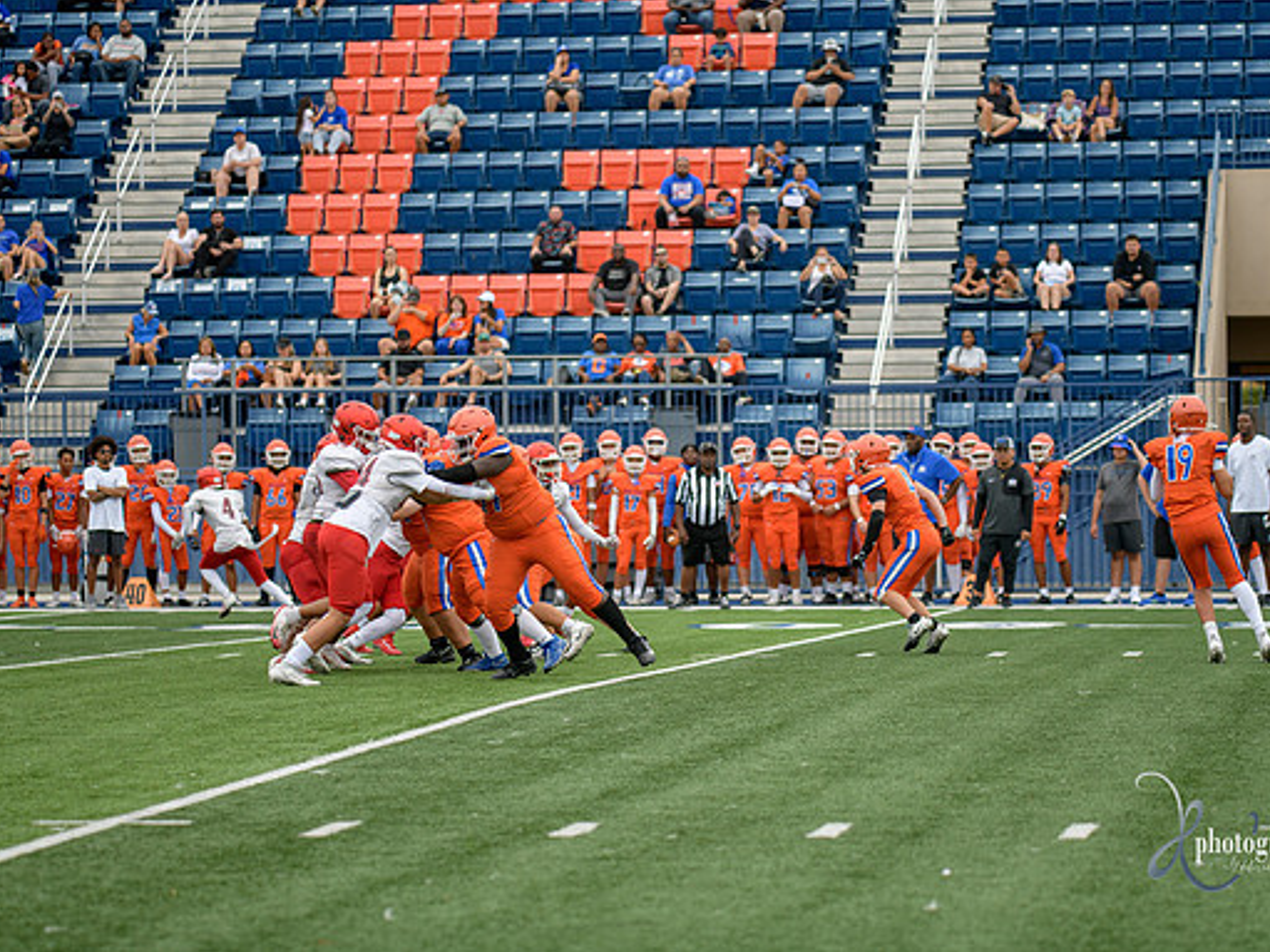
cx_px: 681
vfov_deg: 11.3
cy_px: 474
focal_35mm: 131
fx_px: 4805
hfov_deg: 15.1
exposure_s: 1/800
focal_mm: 120
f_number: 2.8
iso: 320
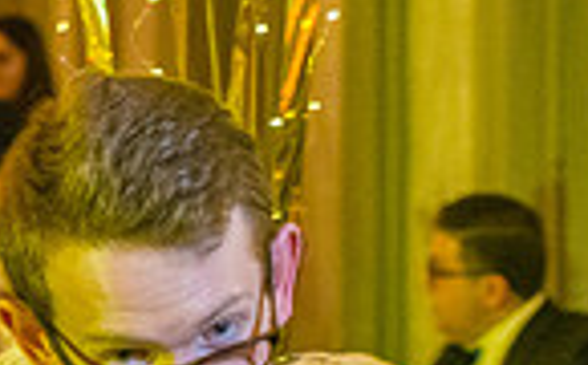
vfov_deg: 4.5
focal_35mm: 286
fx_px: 4574
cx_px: 154
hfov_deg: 7.3
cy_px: 679
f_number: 4.5
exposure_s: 1/30
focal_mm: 70
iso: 10000
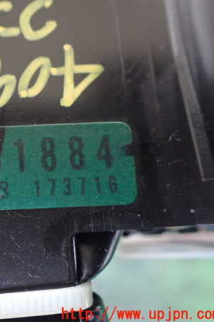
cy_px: 161
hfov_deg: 30.0
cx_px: 8
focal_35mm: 42
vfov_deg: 46.4
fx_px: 375
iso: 1000
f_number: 2.3
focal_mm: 5.4
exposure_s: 1/30
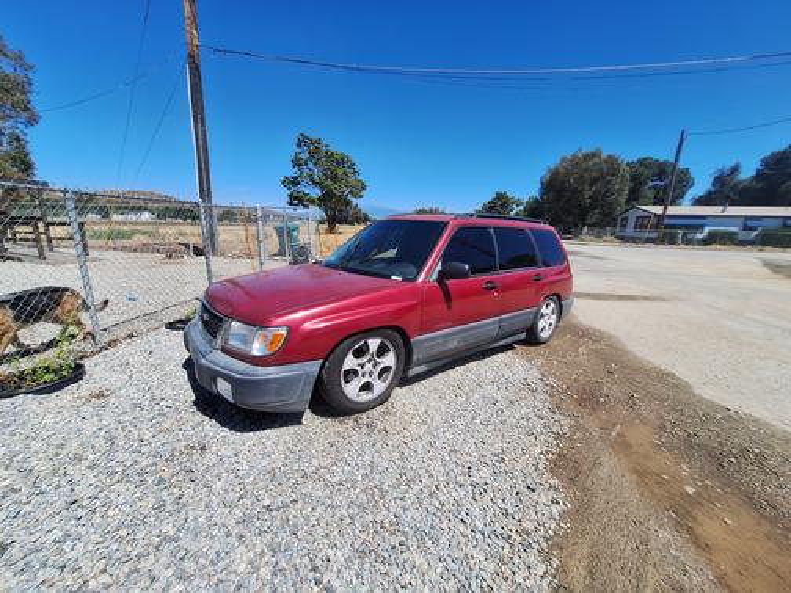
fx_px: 297
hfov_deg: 106.2
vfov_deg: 89.9
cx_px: 396
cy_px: 296
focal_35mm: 13
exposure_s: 1/1376
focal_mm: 1.74
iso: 40
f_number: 2.2
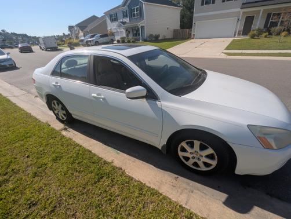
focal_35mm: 16
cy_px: 110
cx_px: 146
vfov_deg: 78.2
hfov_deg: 94.4
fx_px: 135
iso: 49
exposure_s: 1/2381
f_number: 2.2
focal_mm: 2.35
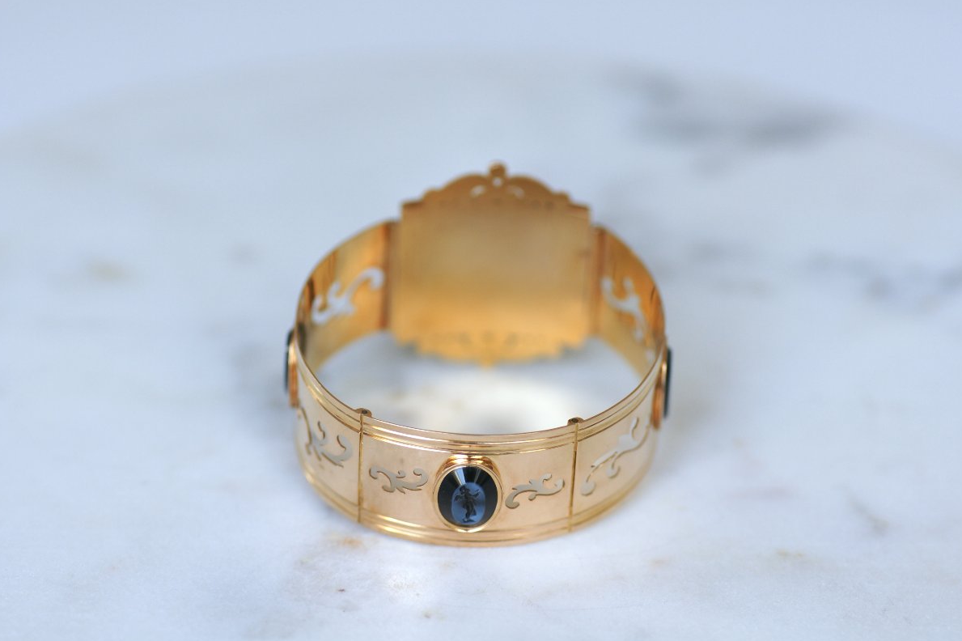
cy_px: 320
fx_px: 2832
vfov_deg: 12.9
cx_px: 481
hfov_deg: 19.3
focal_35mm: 106
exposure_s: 1/125
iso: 200
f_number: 3.2
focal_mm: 70
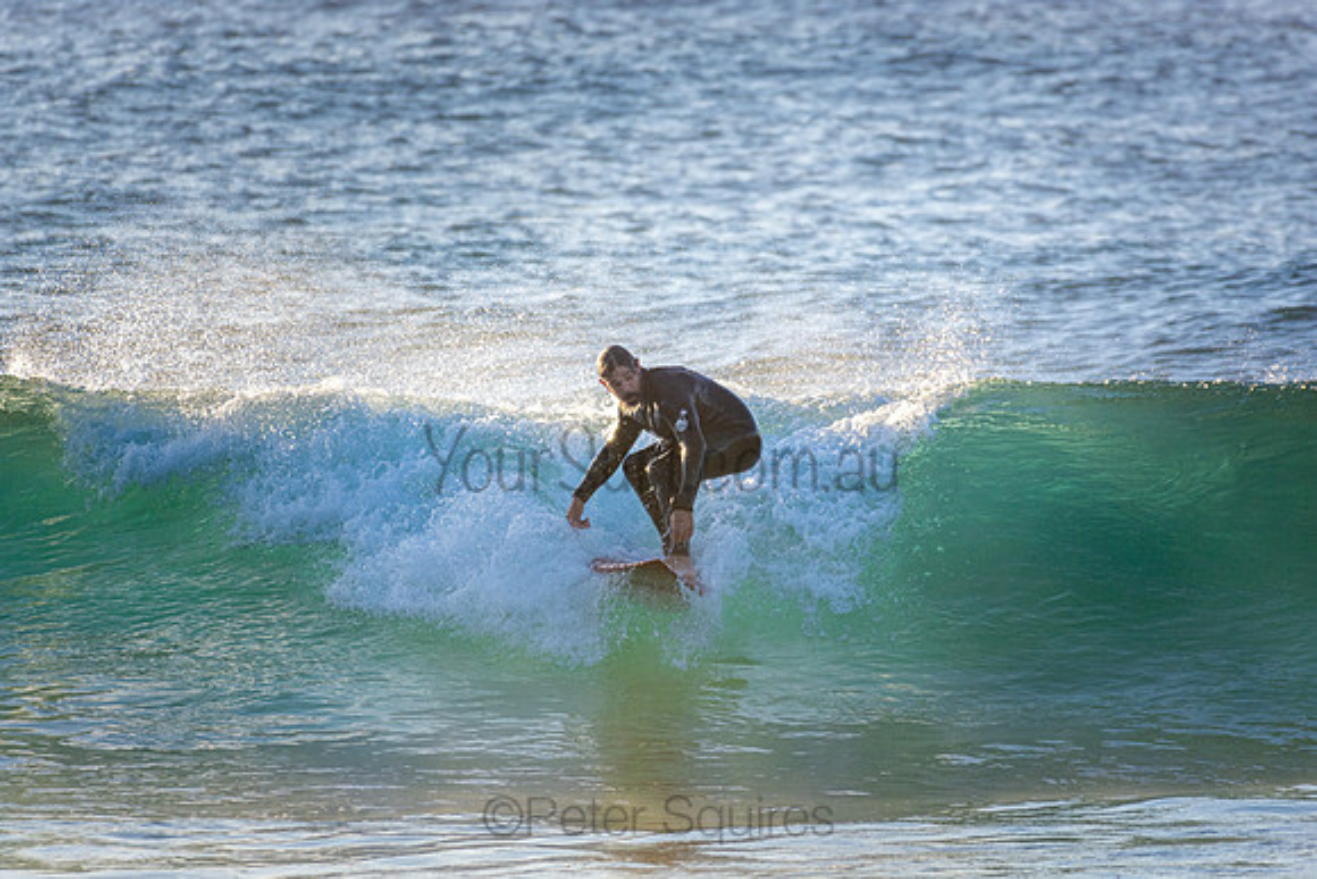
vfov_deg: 1.8
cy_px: 440
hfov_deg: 2.7
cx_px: 658
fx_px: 27443
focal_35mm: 750
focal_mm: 500
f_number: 5.6
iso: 320
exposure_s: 1/1250
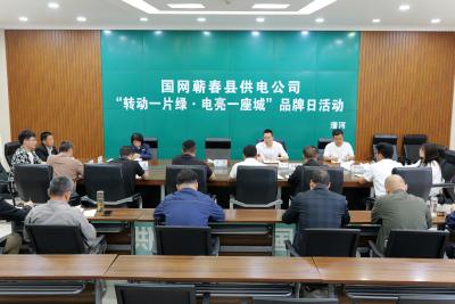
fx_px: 430
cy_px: 152
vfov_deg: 38.9
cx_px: 228
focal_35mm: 34
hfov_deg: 55.8
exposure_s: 1/60
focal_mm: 34
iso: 1600
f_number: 4
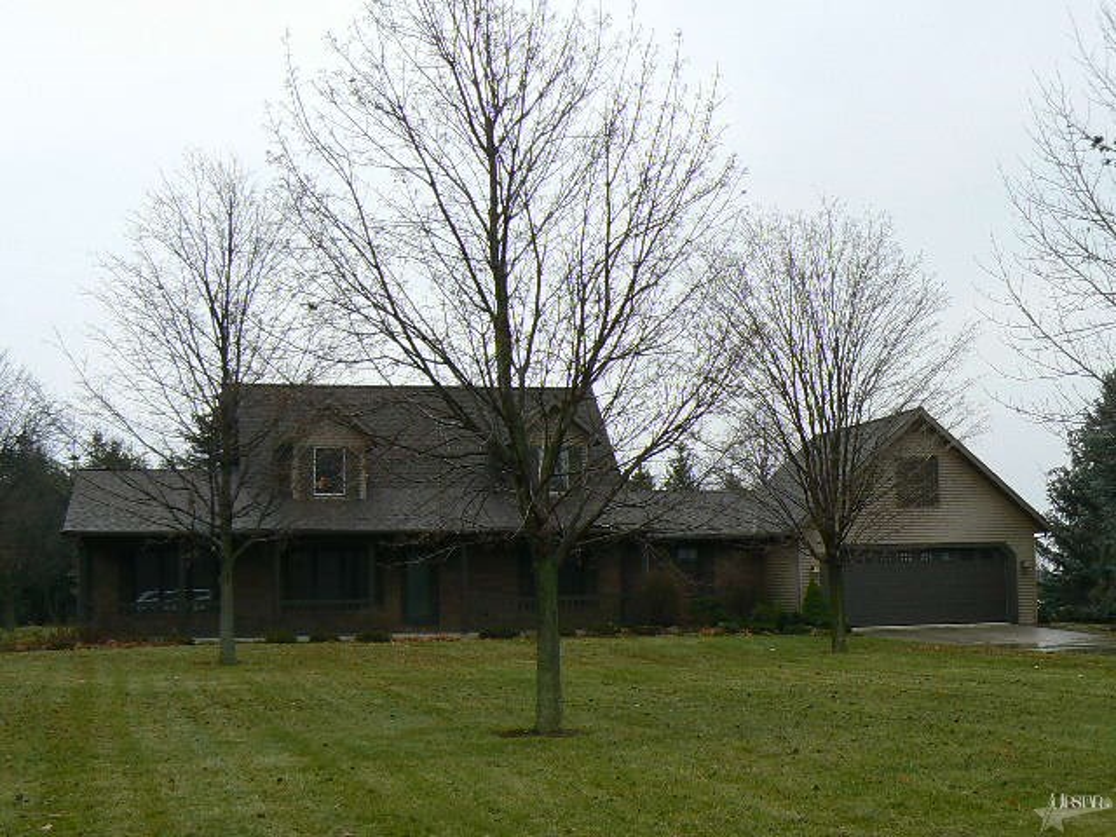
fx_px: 1580
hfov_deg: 38.9
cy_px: 418
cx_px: 558
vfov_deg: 29.7
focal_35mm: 49
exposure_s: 1/100
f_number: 5
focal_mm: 6
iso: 80
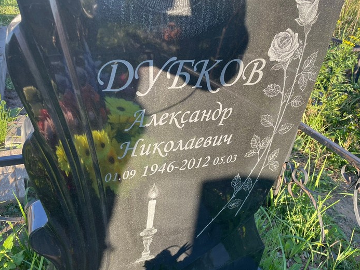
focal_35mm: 30
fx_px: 312
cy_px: 142
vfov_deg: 46.8
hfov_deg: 59.9
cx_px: 169
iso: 32
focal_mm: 4.2
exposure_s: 1/333
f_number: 1.6
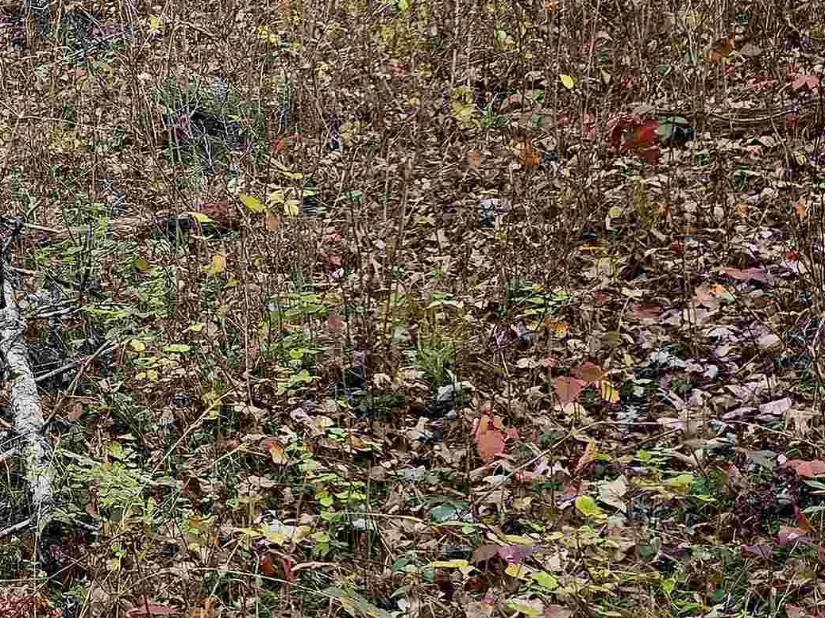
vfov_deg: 21.6
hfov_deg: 24.2
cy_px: 228
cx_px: -306
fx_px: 1620
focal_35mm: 68
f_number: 1.8
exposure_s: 1/182
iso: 32
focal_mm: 5.4
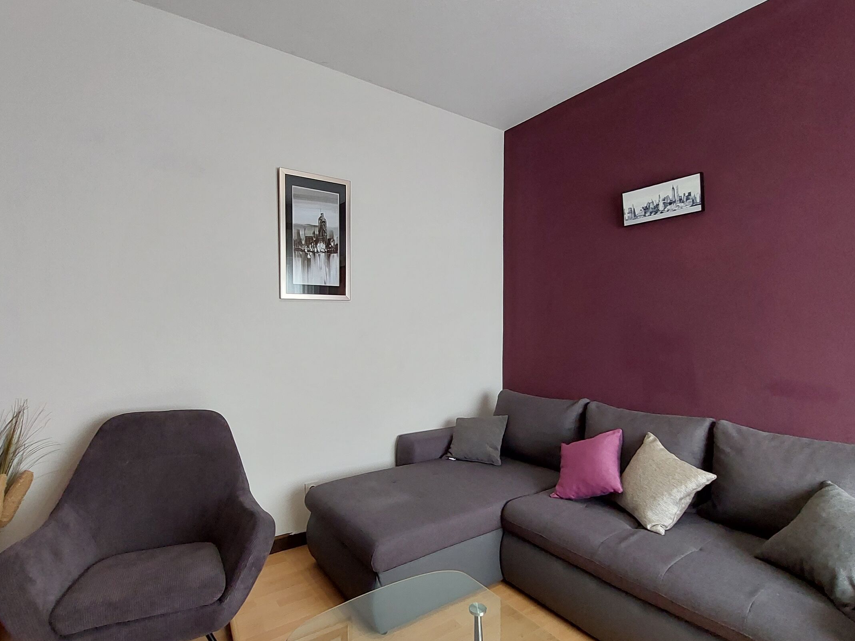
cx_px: 438
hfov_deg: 91.0
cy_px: 342
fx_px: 420
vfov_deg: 74.6
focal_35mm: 17
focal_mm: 1.74
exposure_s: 1/50
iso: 200
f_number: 2.2
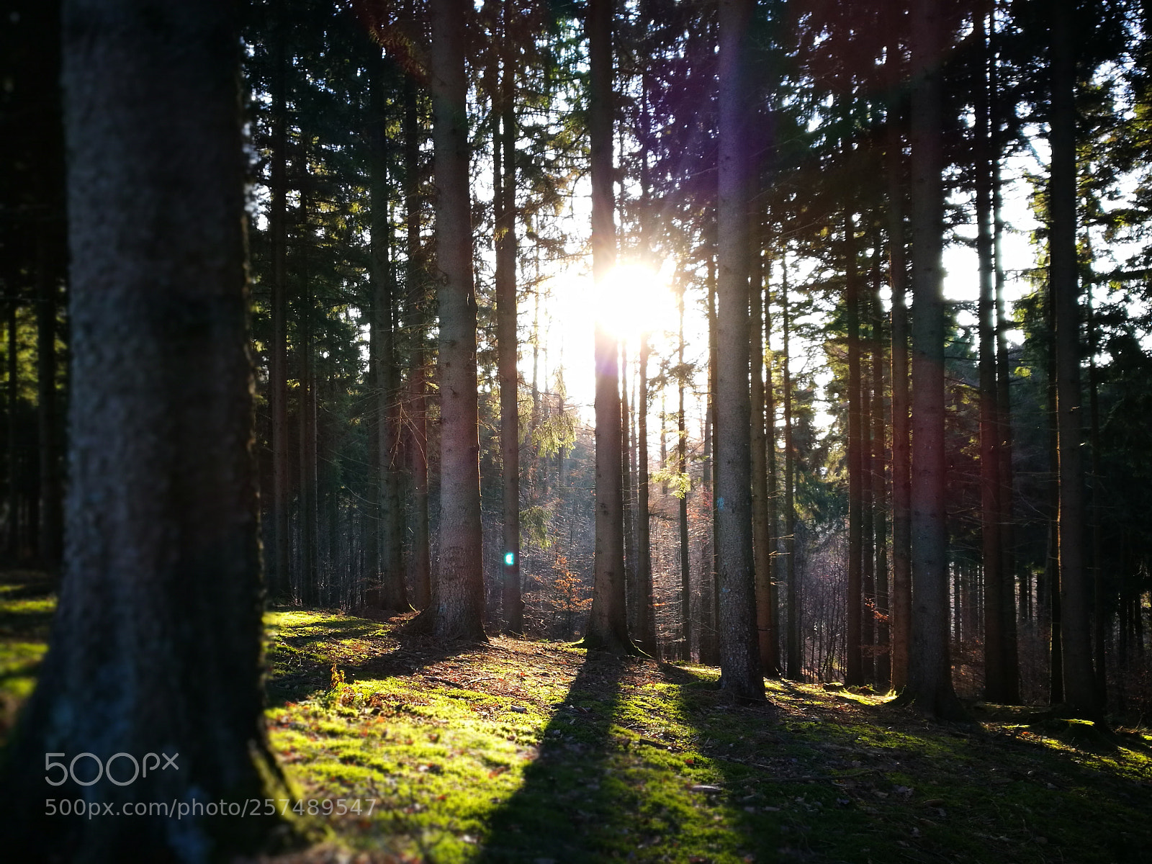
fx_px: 899
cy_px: 432
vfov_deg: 51.4
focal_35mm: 27
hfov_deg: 65.3
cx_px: 576
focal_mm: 4.5
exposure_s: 1/50
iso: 80
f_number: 4
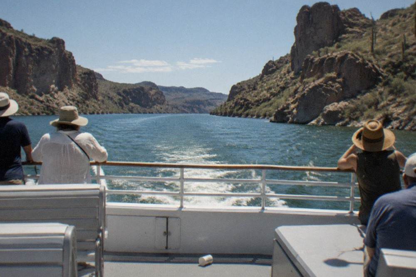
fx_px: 554
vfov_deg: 28.1
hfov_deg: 41.1
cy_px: 138
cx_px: 208
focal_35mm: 48
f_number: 4.5
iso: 200
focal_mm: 48
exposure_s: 1/500
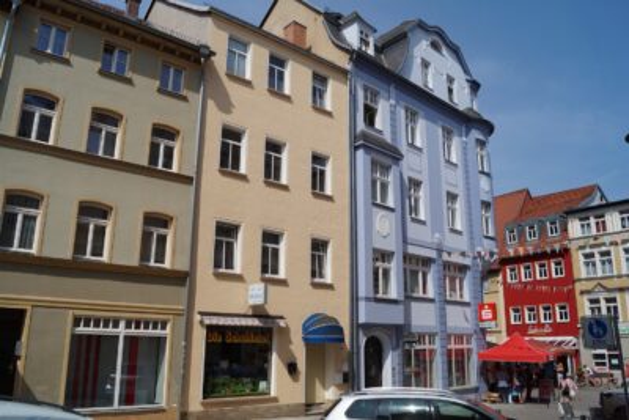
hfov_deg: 67.4
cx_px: 314
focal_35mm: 27
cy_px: 210
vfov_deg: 48.0
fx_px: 472
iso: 100
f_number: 8
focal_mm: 18
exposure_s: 1/640
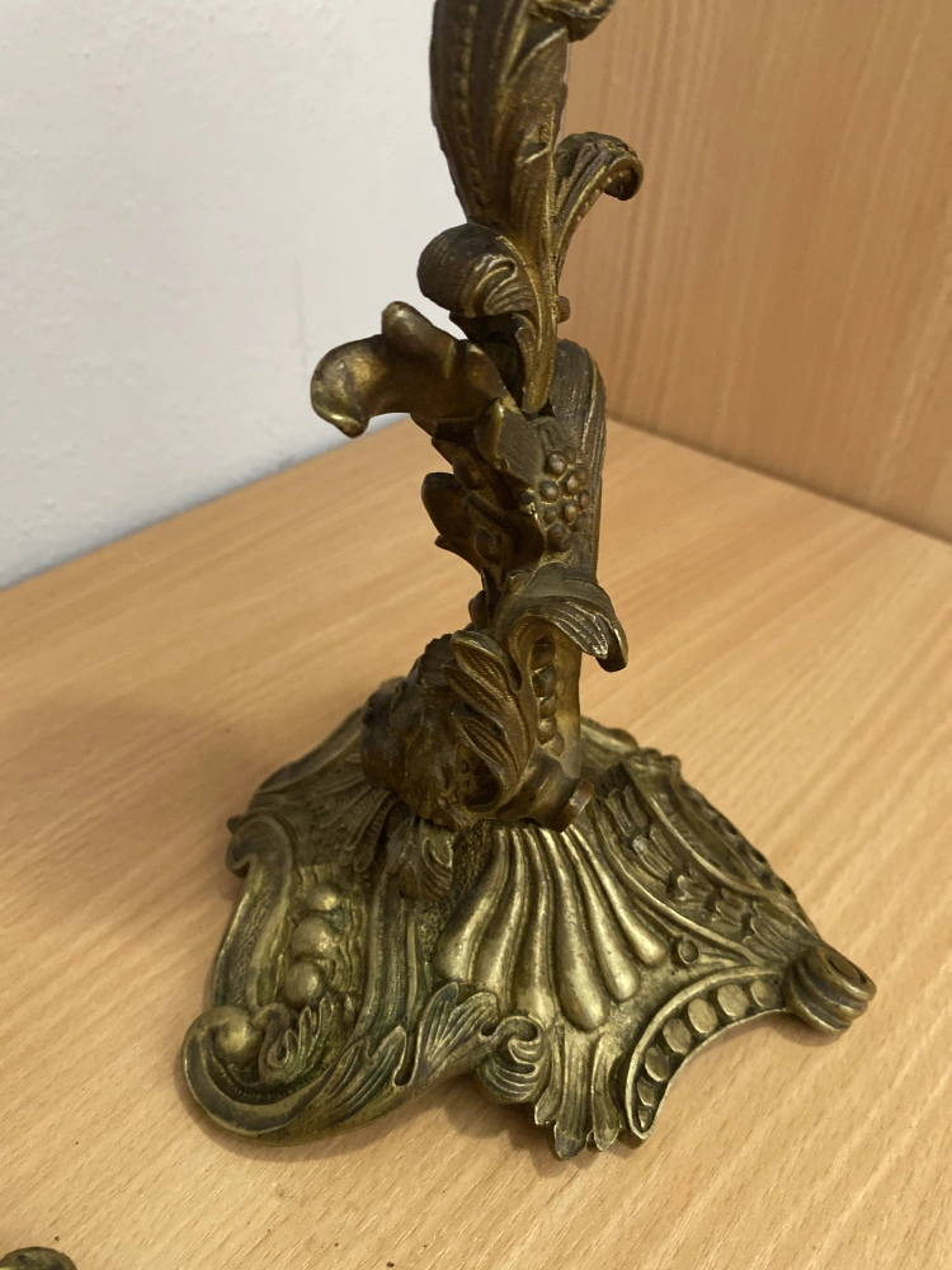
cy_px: 635
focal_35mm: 26
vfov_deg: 67.3
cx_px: 476
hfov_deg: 53.1
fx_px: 953
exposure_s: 1/40
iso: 640
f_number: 1.8
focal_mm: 4.25
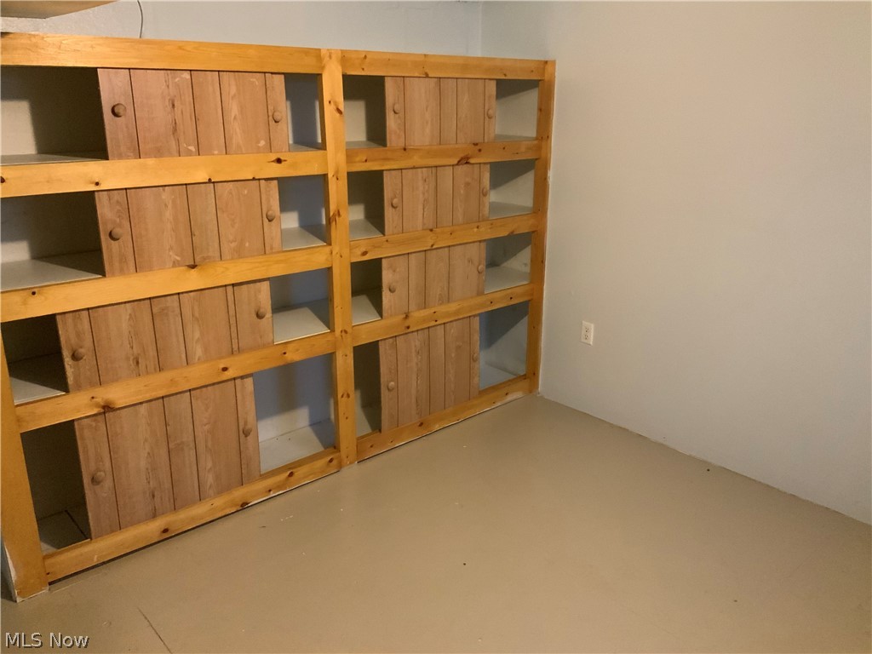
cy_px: 327
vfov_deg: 48.2
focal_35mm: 29
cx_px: 436
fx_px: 731
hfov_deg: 61.7
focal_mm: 3
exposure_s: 1/40
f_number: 1.8
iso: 320
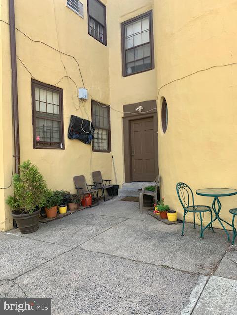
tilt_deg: +4.1
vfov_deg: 67.3
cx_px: 118
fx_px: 237
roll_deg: +1.7
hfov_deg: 53.1
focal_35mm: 26
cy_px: 158
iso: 25
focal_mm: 4.25
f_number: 1.8
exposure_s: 1/206
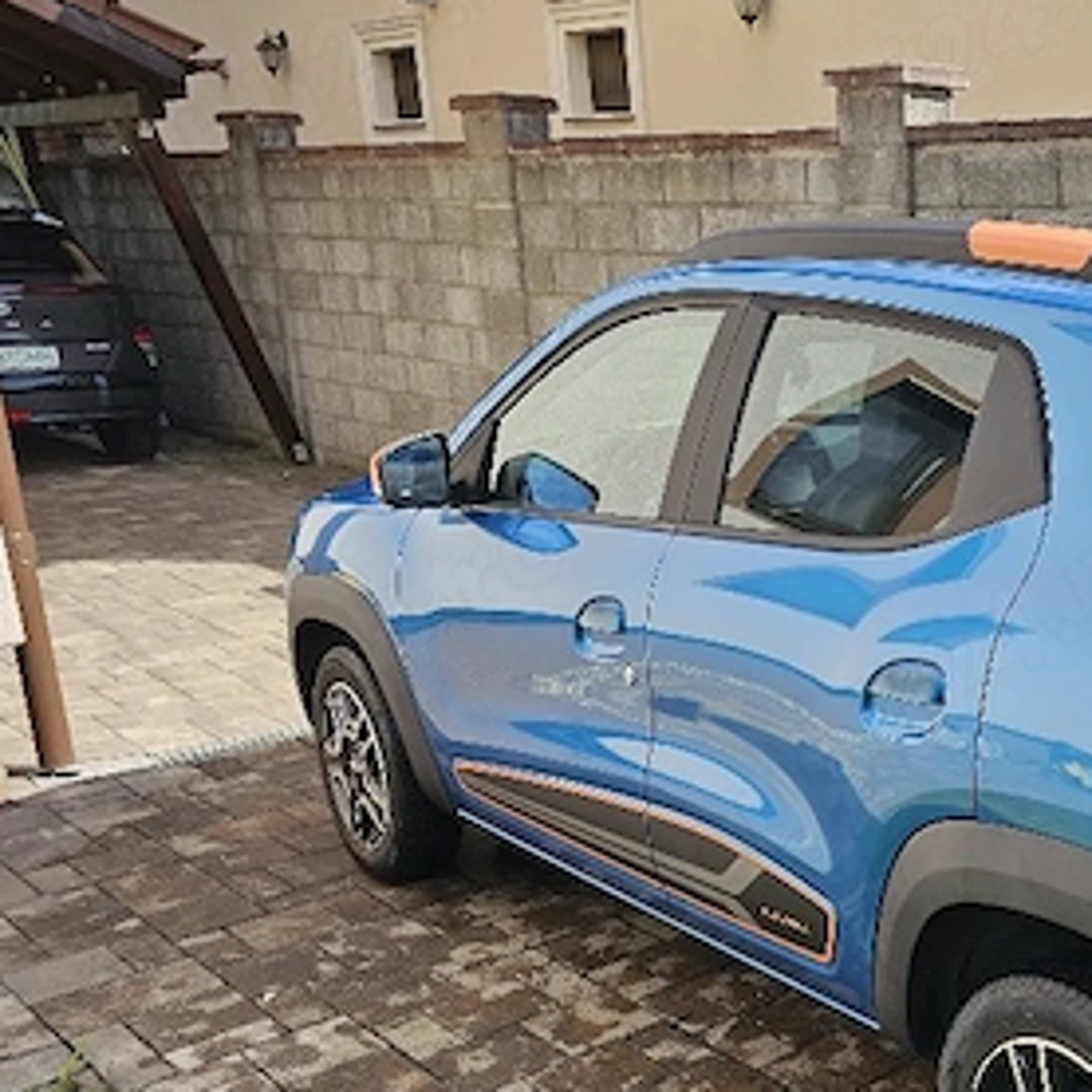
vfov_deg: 38.0
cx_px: 1080
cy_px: 721
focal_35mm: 44
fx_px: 1570
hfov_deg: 35.0
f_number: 1.7
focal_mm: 6.3
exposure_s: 1/385
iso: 10
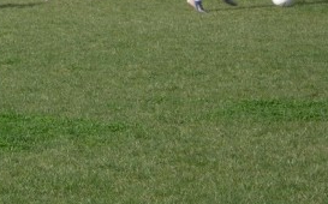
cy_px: -56
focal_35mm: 290
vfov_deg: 4.5
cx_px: -24
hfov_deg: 7.2
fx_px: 2590
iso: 50
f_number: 8.2
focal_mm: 23.4
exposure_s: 1/140
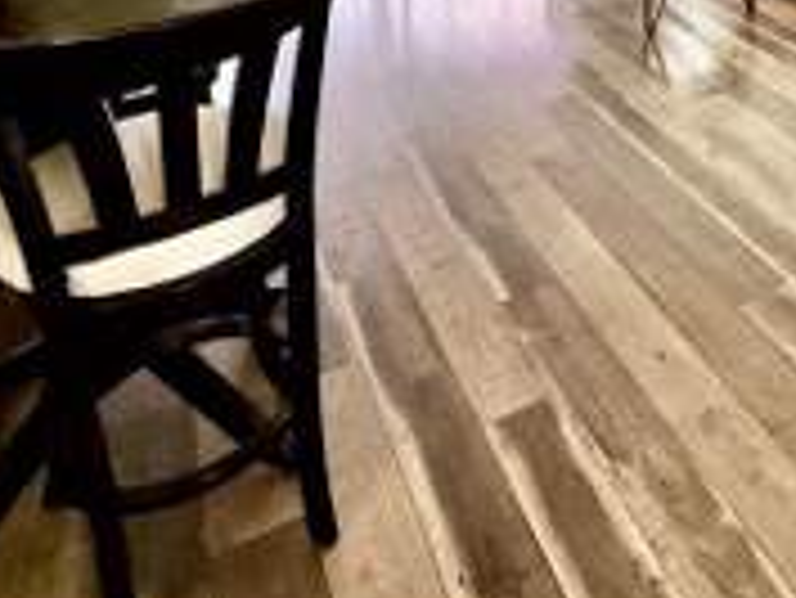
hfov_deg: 44.0
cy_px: -108
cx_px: 738
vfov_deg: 31.9
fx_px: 874
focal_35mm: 38
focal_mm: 2.22
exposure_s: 1/60
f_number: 2.2
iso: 250
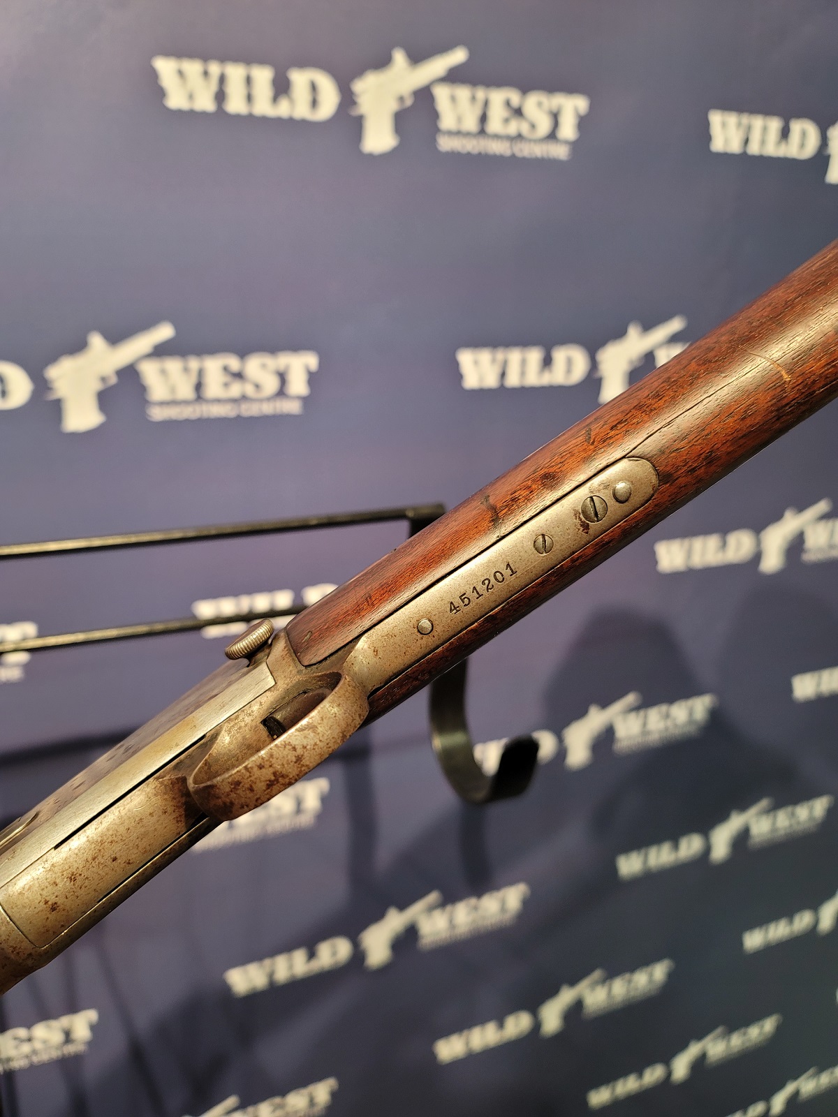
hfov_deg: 54.9
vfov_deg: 69.4
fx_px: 807
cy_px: 558
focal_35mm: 25
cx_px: 419
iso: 200
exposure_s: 1/60
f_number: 1.8
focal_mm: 7
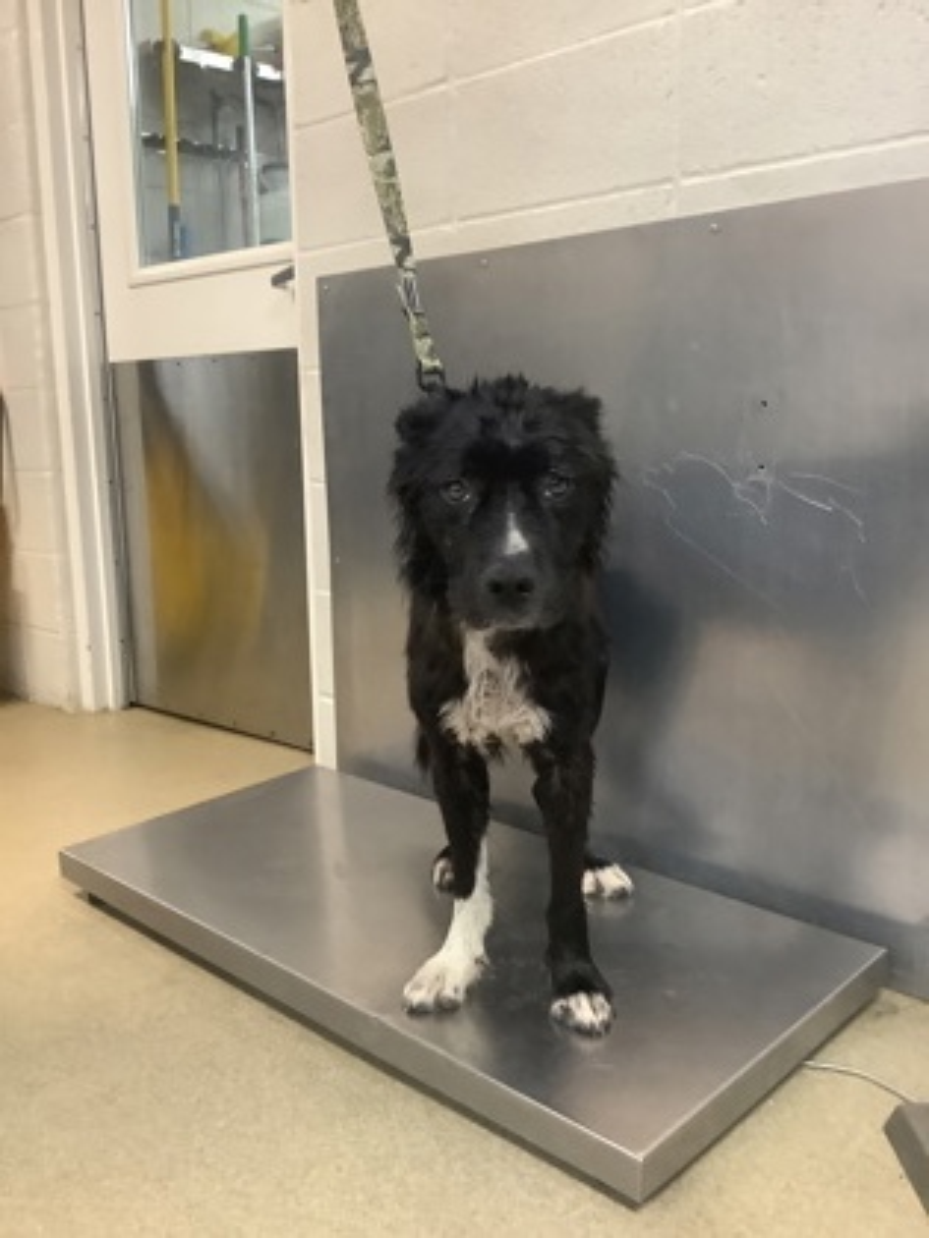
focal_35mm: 31
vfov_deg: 58.4
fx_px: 1109
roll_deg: +0.3
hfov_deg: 45.4
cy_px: 619
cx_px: 464
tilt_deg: -8.5
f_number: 2.4
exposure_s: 1/60
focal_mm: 3.3
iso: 320
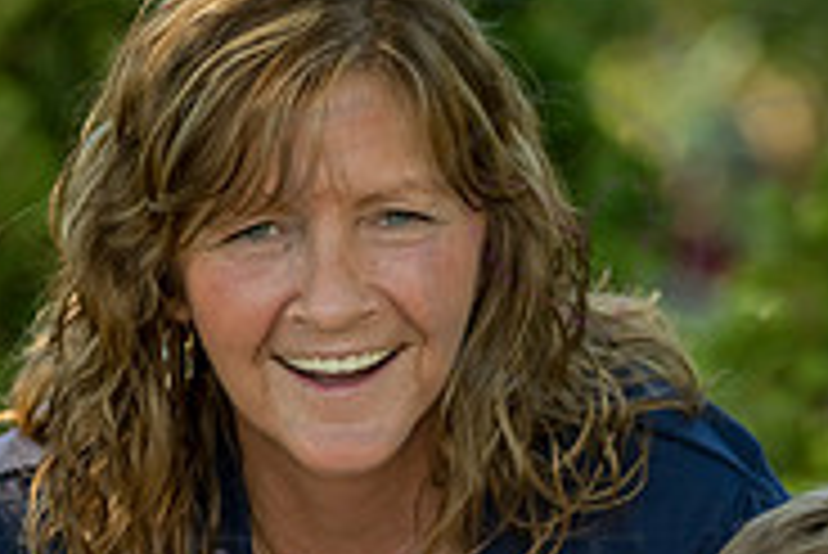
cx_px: 585
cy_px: 808
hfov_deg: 5.4
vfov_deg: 3.6
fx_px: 8724
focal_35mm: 379
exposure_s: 1/400
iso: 400
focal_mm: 120
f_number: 4
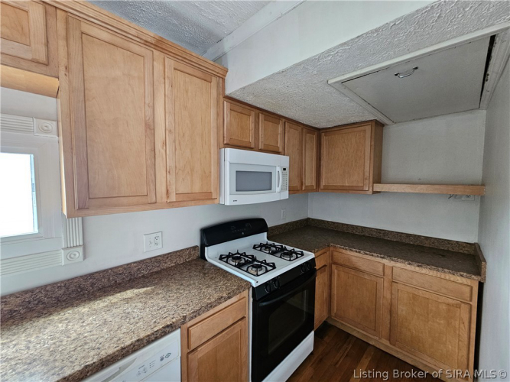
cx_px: 255
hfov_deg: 106.2
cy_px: 191
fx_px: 191
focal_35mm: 13
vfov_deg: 89.9
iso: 400
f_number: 2.2
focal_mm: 2.2
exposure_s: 1/30
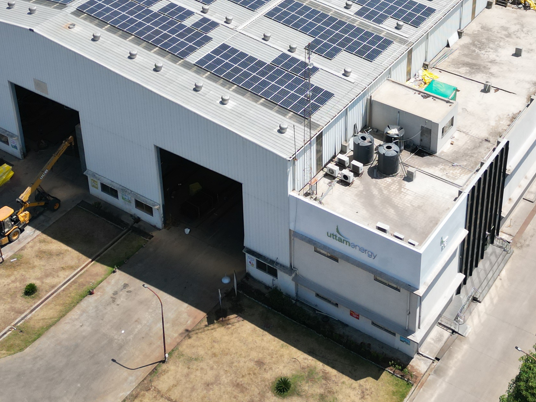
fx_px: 898
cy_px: -11
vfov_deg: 24.0
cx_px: 295
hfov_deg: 33.2
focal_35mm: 58
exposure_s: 1/3000
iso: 140
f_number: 1.7
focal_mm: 6.72
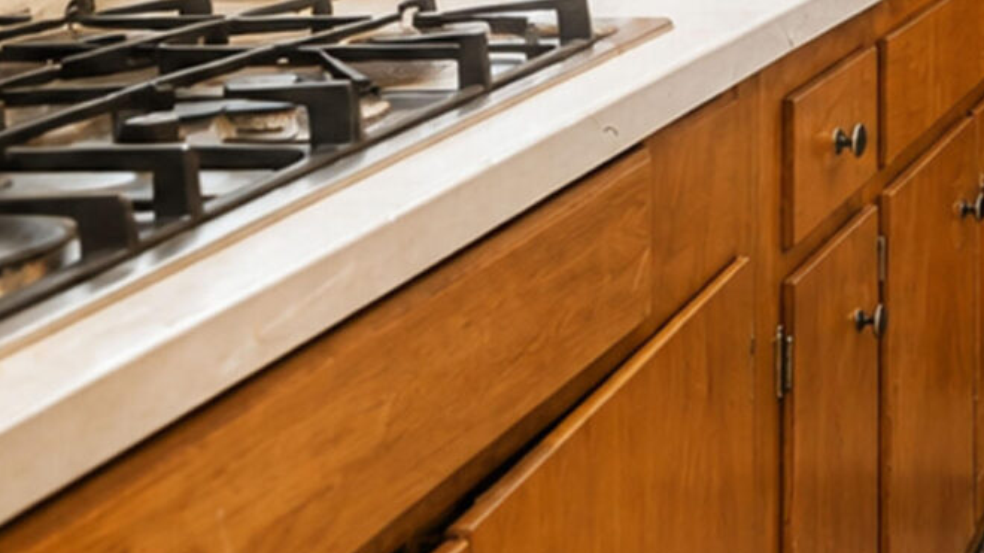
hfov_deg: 24.8
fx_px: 1696
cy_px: -338
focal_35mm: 65
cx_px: 1479
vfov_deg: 16.5
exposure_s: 1/10
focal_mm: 16
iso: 64
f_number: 4
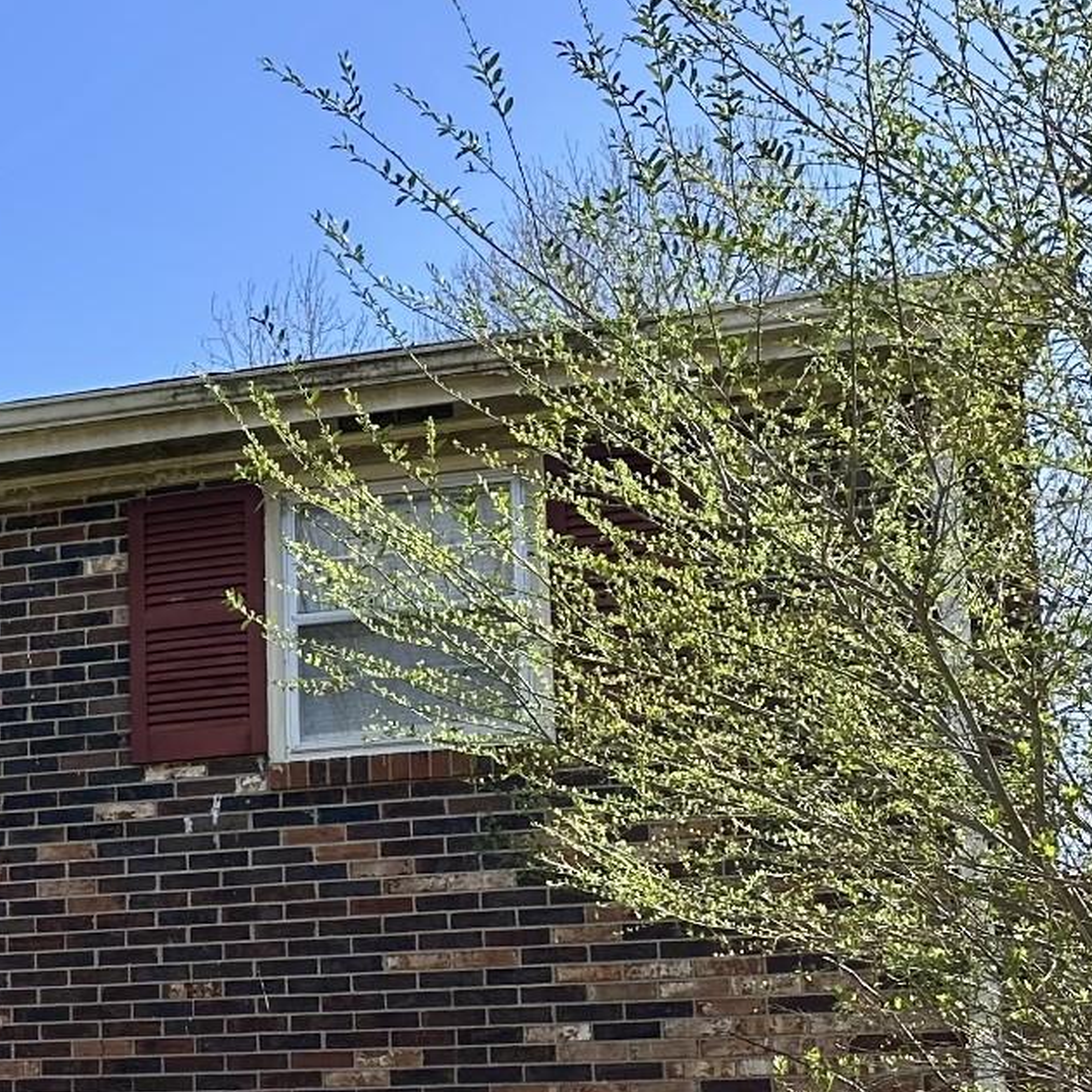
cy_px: 1012
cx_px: -555
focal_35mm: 69
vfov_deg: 24.2
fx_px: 2463
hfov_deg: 21.1
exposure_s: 1/1845
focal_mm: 6.86
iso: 80
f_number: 1.78
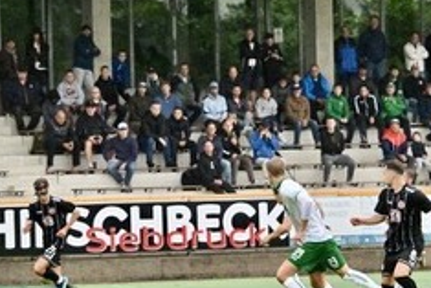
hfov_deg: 6.9
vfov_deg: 4.6
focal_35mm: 299
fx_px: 3582
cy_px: 160
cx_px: 332
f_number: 7.1
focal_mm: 130
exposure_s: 1/1000
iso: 4000
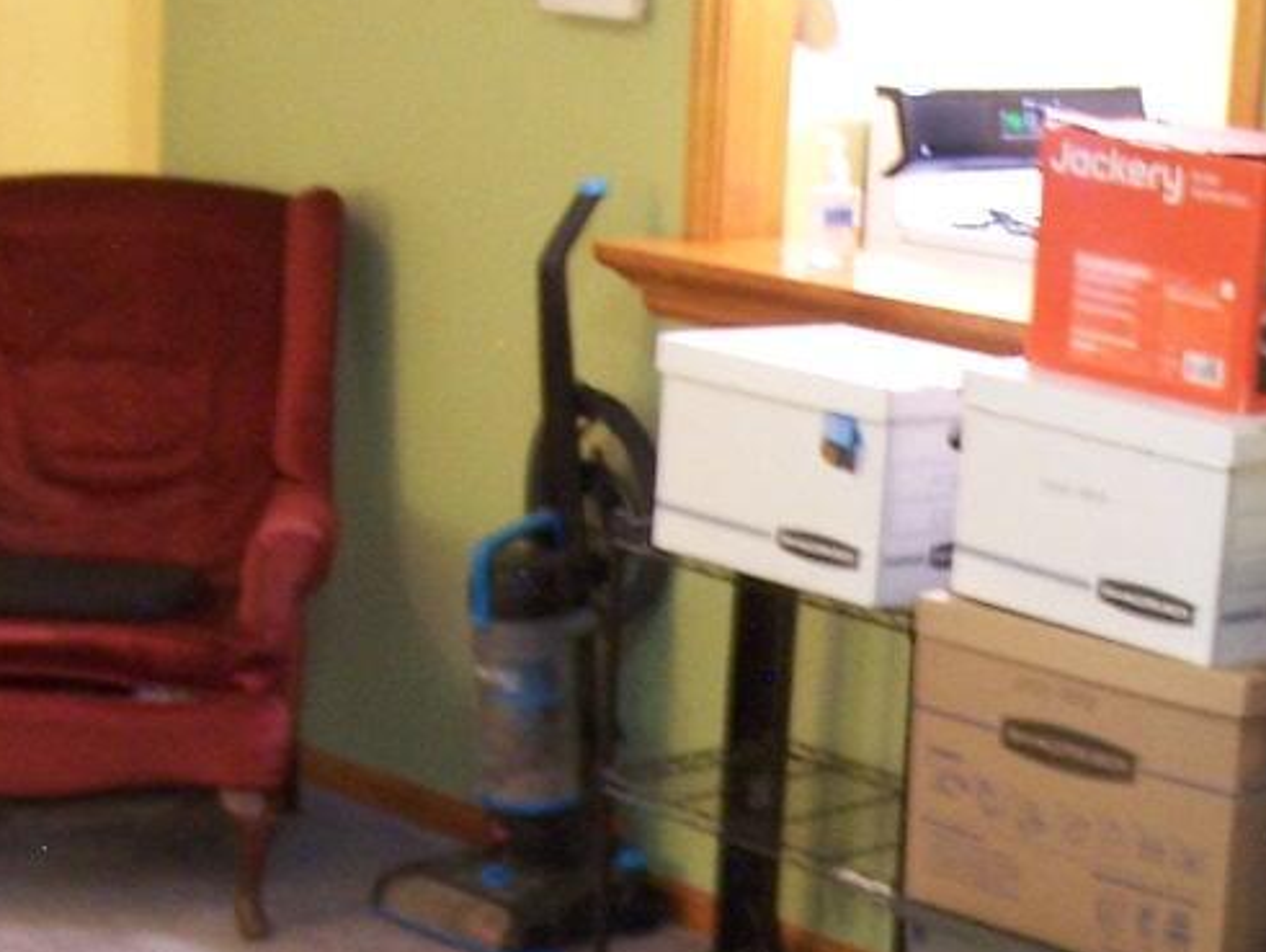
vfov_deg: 12.3
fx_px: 4392
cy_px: 820
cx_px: 1287
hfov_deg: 16.1
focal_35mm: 120
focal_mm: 6.3
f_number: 2.8
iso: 140
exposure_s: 1/3
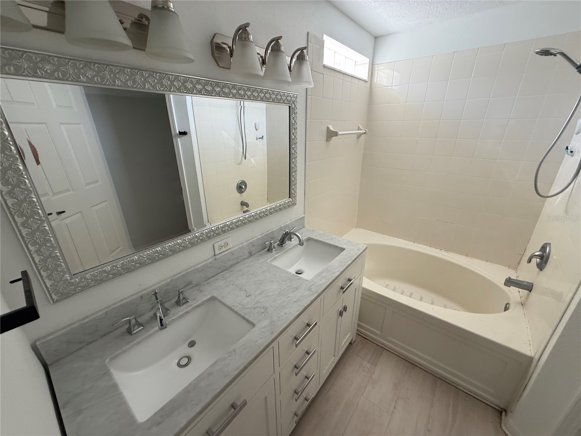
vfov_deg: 85.7
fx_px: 235
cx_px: 290
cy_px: 218
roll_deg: -1.4
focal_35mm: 14
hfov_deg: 102.1
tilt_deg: -24.3
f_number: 2.2
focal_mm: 2.22
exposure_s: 1/99
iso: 160
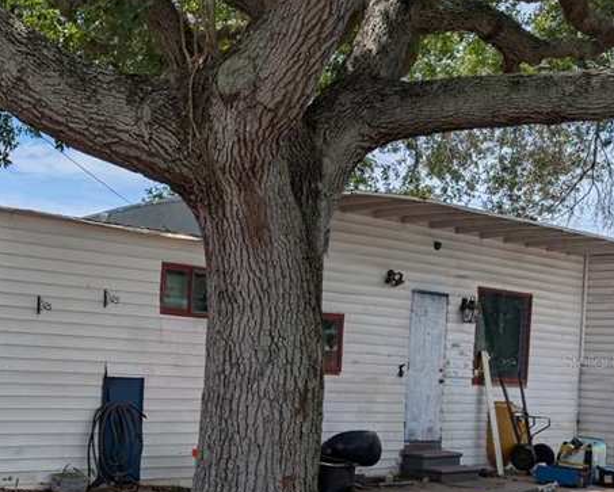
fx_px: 1000
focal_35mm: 55
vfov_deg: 27.3
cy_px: 361
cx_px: 106
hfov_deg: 33.0
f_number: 1.68
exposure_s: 1/1309
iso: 19
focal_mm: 6.9
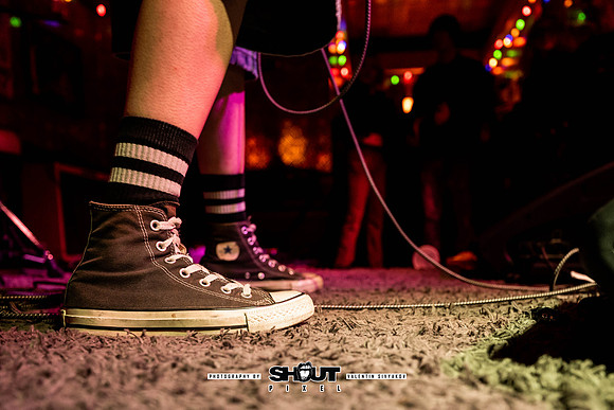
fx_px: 522
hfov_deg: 60.9
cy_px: 278
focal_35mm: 31
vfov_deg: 42.2
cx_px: 326
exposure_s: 1/60
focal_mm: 22.6
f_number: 2.8
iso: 1600
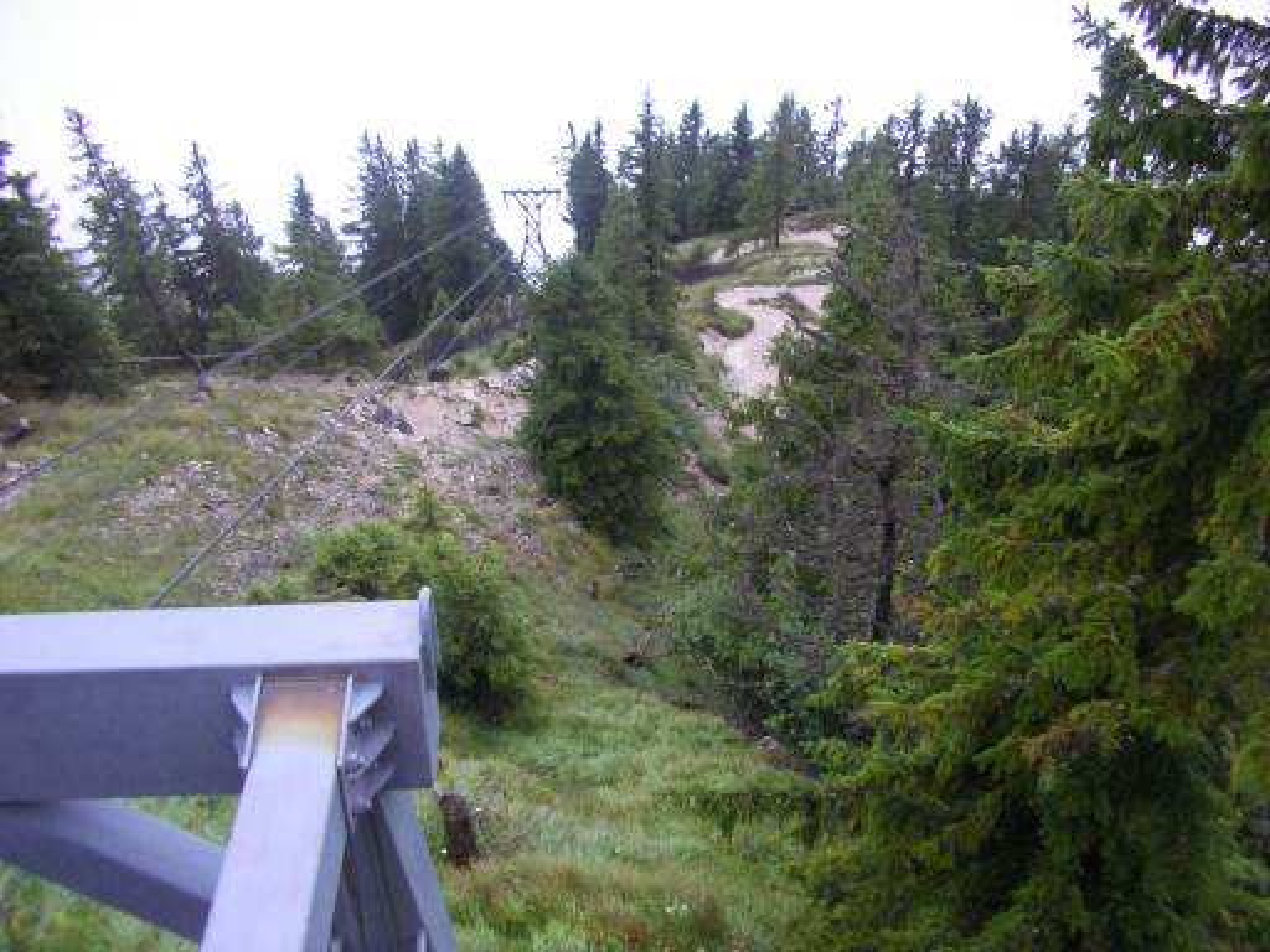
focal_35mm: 38
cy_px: 476
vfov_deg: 37.7
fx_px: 1394
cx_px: 635
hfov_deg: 49.0
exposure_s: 1/21.3
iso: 100
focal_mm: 5.8
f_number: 2.9
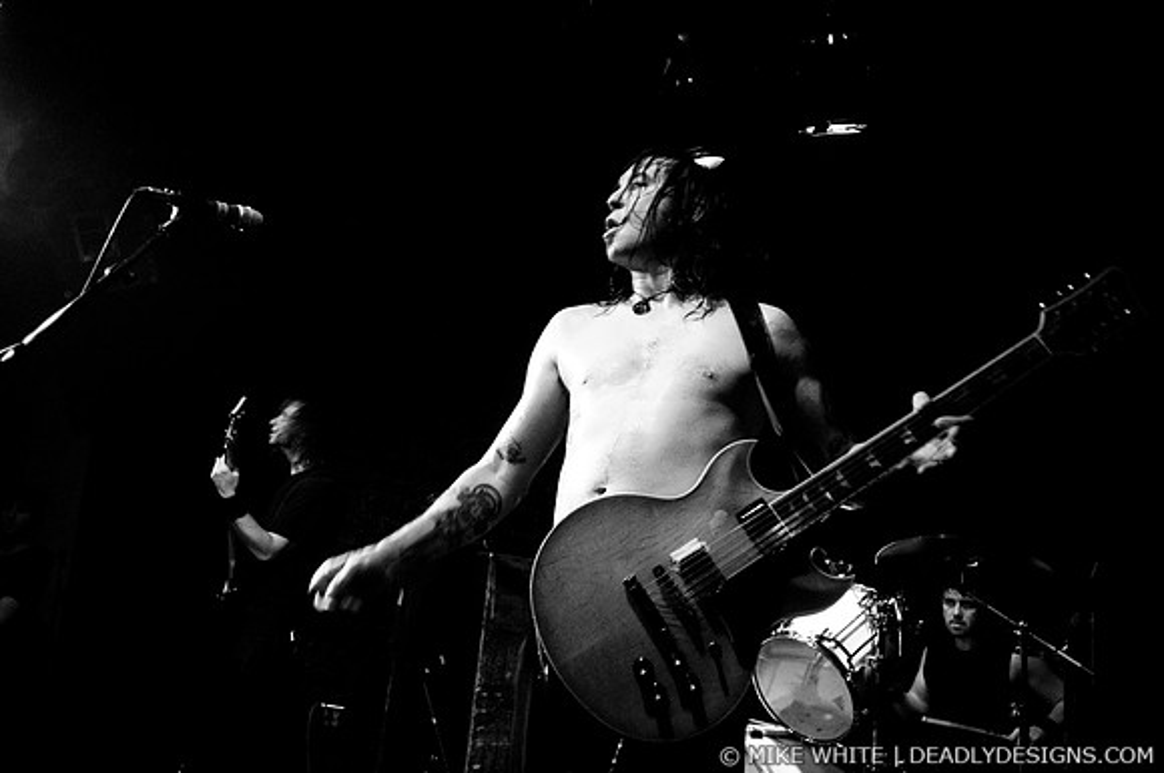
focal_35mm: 30
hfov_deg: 62.0
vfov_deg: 43.5
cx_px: 582
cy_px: 386
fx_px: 969
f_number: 2.8
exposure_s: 1/80
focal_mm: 20
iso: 1250
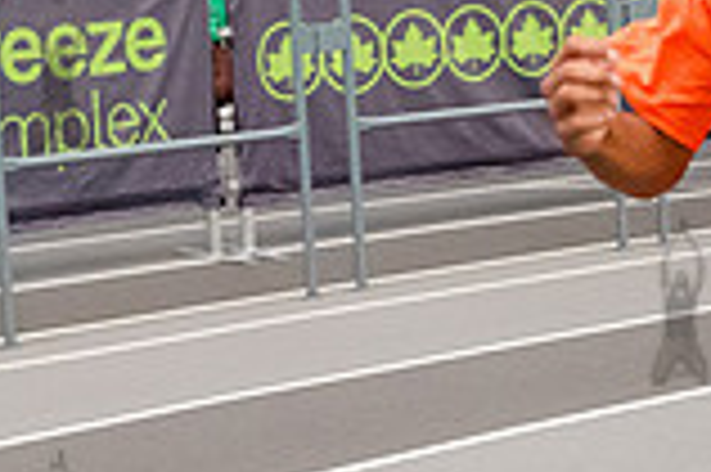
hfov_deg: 13.2
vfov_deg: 8.9
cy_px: 255
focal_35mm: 154
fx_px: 3038
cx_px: 648
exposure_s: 1/1000
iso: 6400
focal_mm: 35
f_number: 3.5
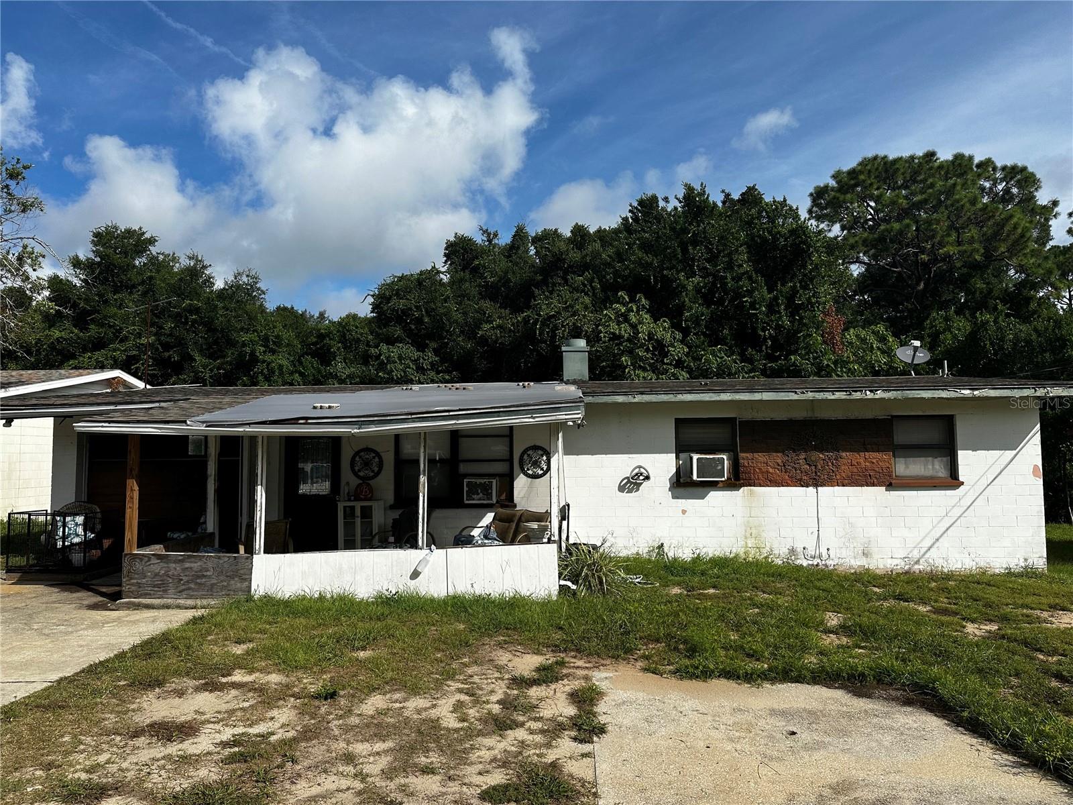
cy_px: 402
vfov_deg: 56.8
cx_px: 536
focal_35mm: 24
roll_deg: +0.6
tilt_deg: +4.9
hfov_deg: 71.6
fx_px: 744
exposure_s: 1/6623
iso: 80
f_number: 1.78
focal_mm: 6.86
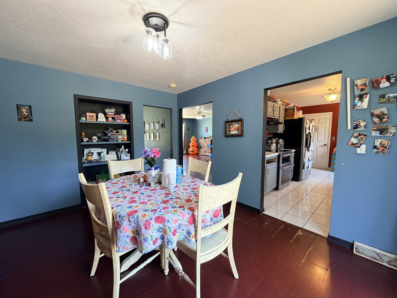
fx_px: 161
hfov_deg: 102.1
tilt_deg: -5.5
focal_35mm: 14
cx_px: 198
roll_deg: +0.1
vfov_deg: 85.7
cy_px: 149
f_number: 2.2
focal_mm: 2.22
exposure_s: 1/60
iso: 200
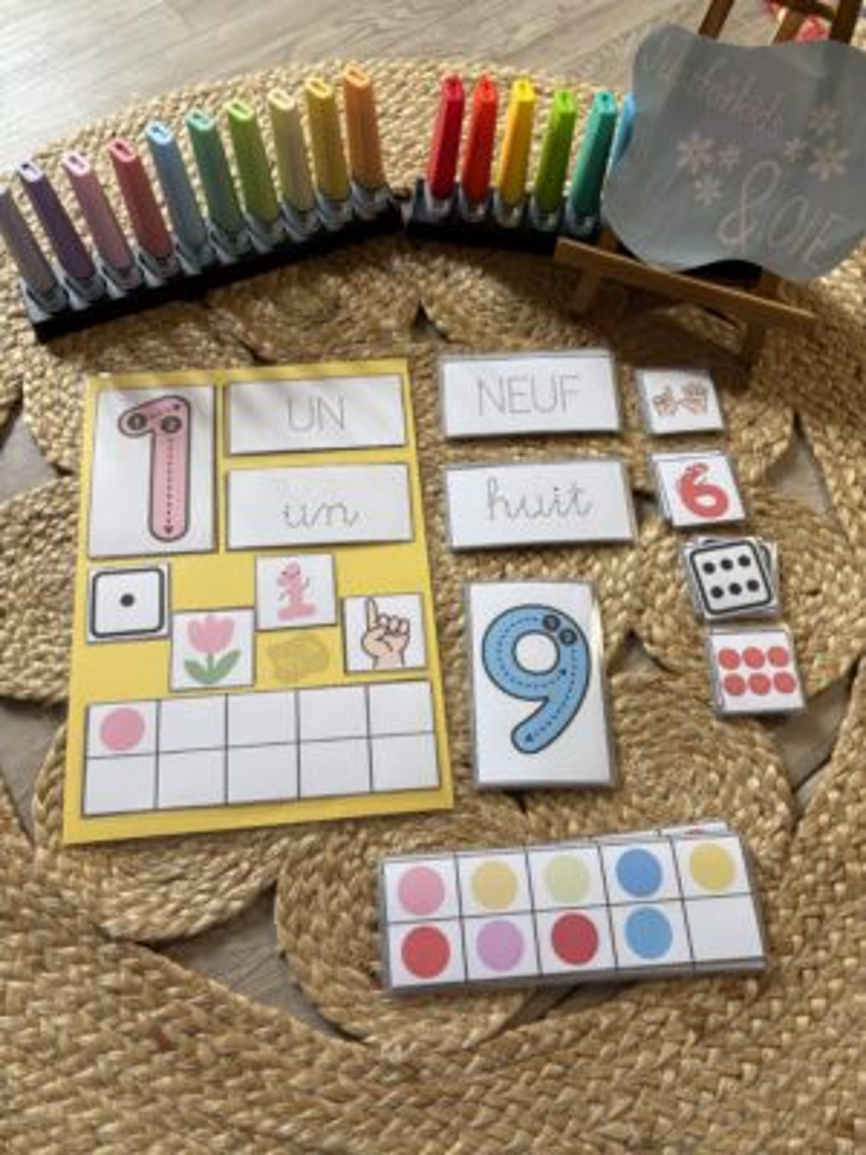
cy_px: 578
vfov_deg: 67.3
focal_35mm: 26
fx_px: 867
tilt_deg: -67.6
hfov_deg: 53.1
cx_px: 433
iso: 125
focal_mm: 5.96
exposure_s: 1/70
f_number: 1.6
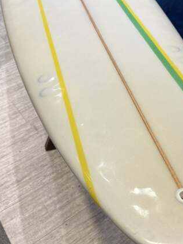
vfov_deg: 38.0
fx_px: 345
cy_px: 62
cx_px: 123
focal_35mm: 49
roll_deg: +3.3
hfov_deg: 29.5
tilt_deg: -35.8
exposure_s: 1/172
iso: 40
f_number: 1.6
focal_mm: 5.96
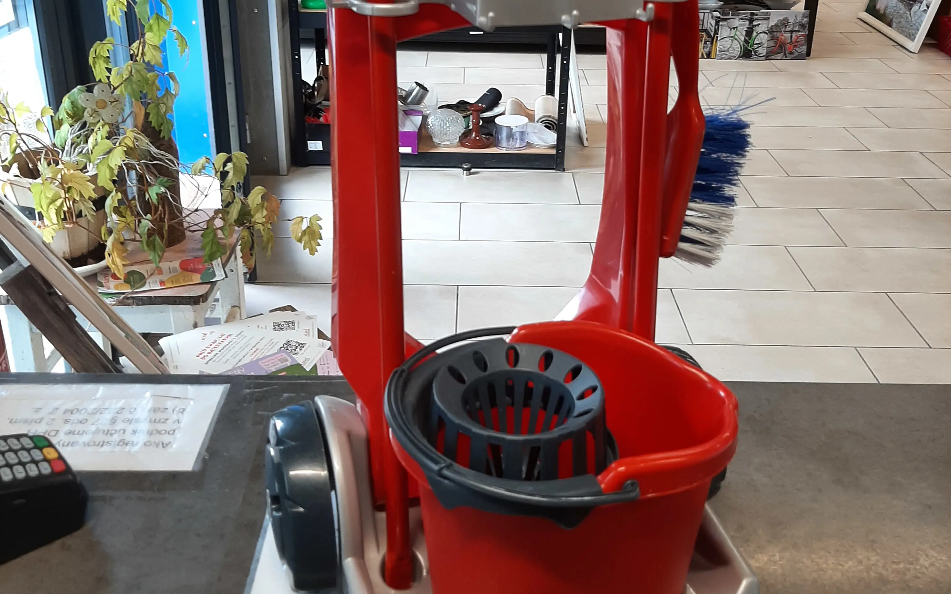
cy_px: 199
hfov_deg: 52.7
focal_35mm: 37
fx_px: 959
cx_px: 477
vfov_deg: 34.1
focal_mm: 3.93
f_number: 1.7
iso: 50
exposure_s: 1/50
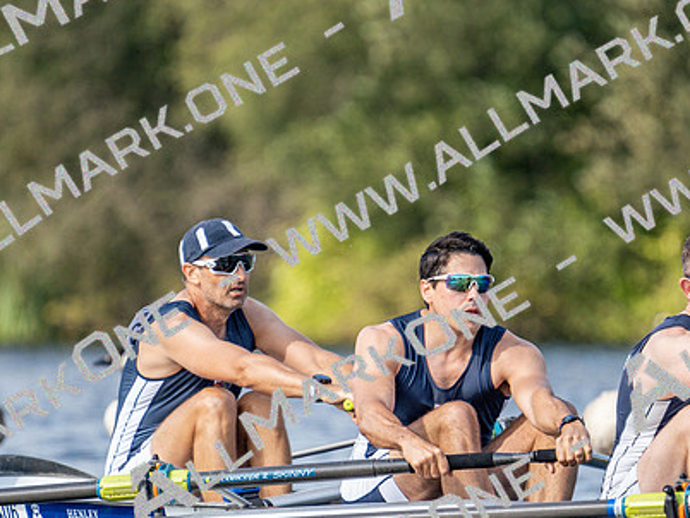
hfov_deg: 2.4
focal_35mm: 832
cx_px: 479
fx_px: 16594
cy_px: 272
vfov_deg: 1.8
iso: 500
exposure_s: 1/1600
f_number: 6.3
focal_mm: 600
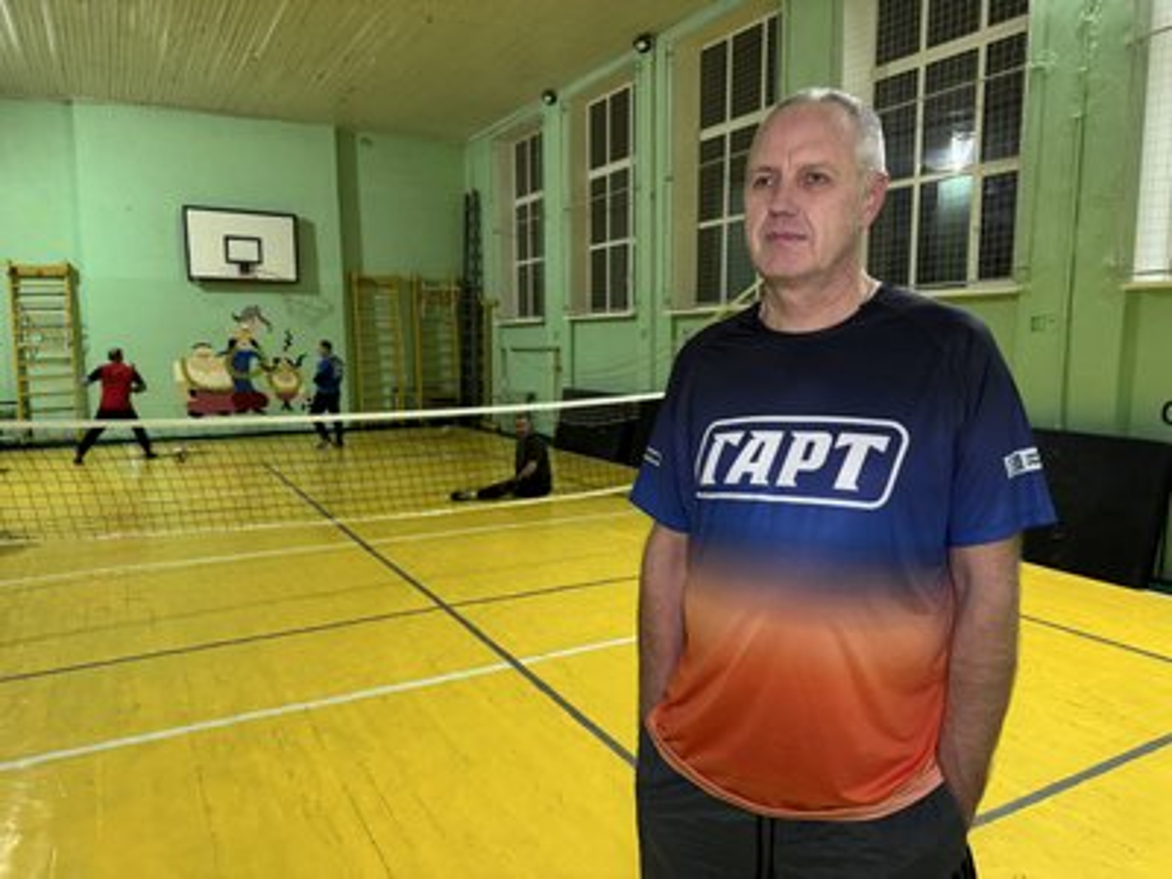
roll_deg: +0.0
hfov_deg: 71.6
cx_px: 586
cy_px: 440
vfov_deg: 56.8
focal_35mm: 24
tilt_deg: -7.5
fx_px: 813
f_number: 1.78
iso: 500
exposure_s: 1/50
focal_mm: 6.76
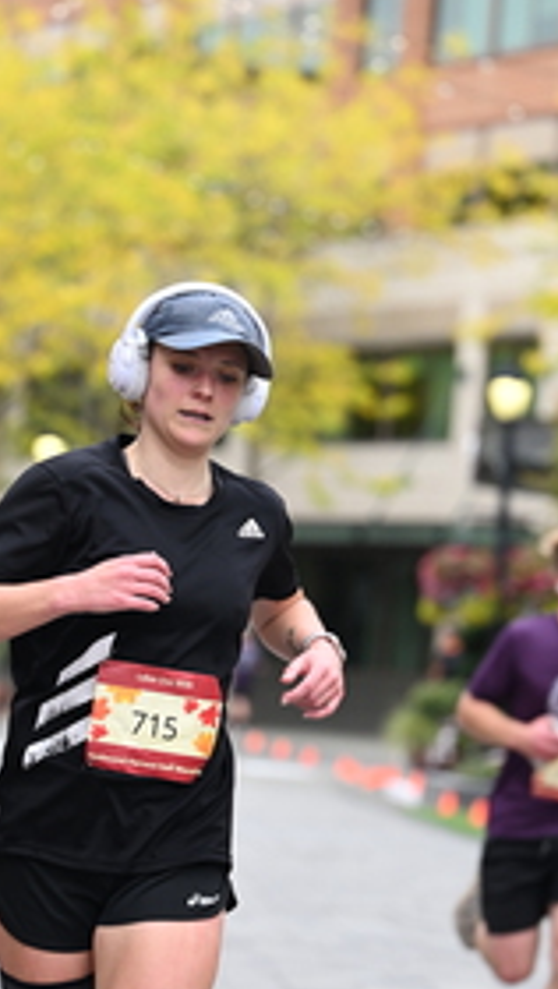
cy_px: 487
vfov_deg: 11.5
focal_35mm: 187
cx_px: 196
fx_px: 4907
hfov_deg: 6.5
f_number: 2.8
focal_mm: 91
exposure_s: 1/2000
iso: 640
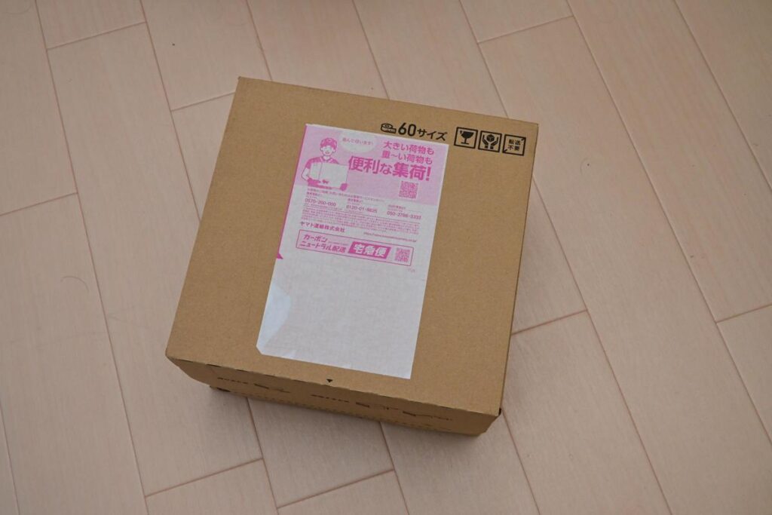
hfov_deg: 53.1
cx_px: 386
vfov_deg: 36.9
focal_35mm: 36
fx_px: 772
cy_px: 258
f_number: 8
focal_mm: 24
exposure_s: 1/60
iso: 800
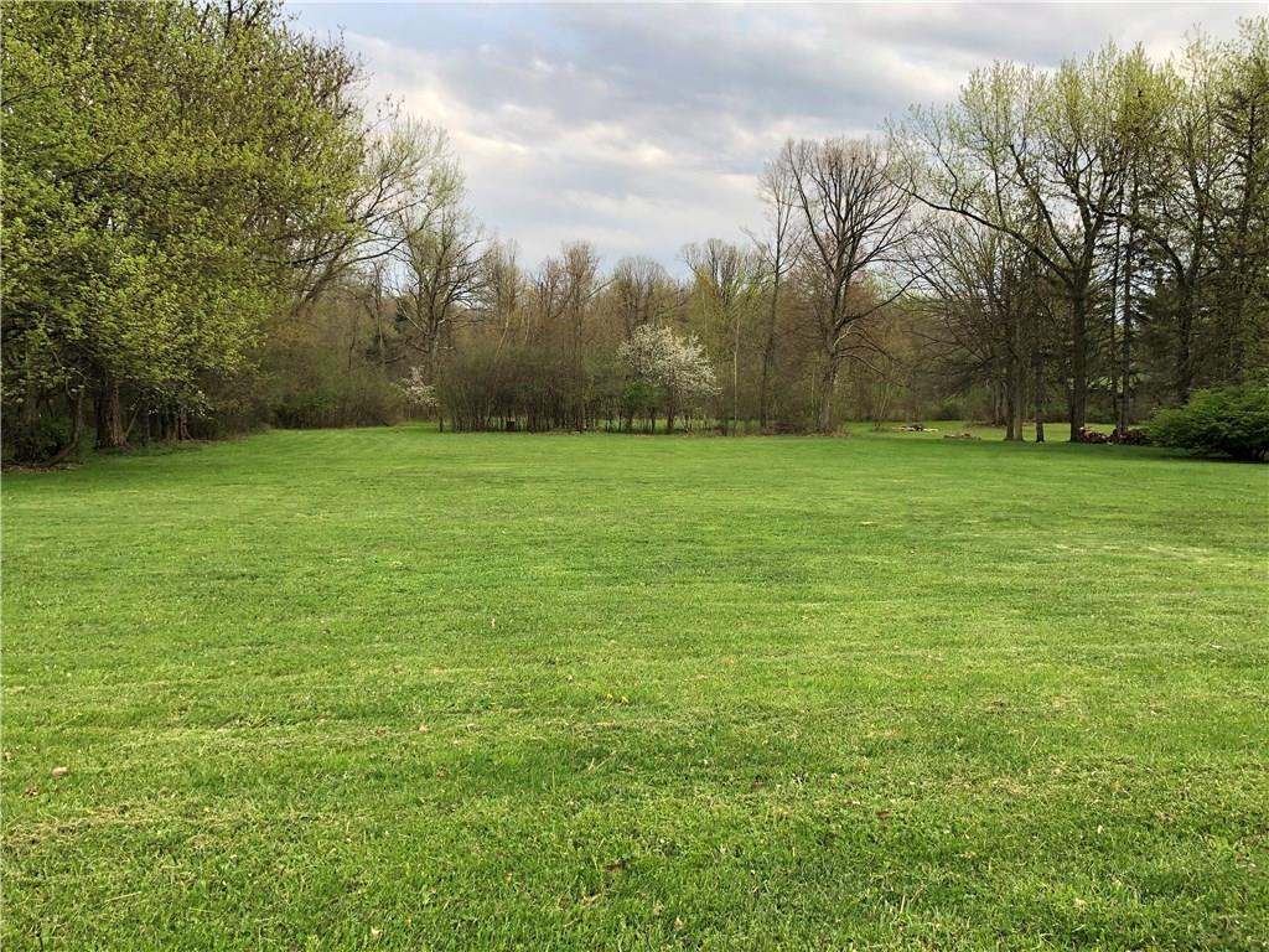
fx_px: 1026
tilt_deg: -4.4
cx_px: 634
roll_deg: +0.2
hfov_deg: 63.4
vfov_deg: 49.7
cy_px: 476
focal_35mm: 28
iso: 20
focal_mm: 4
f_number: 1.8
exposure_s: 1/255
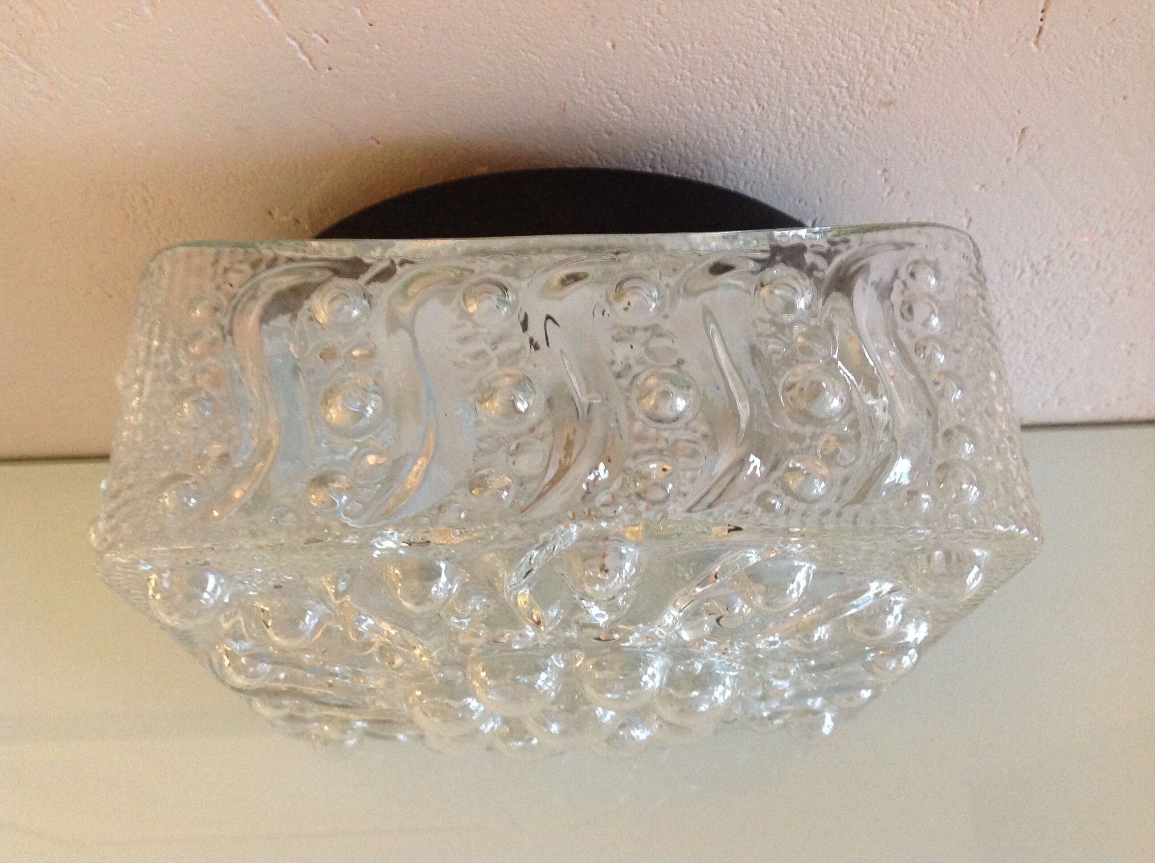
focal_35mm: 35
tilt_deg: -65.3
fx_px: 1166
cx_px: 578
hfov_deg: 52.7
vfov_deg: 40.6
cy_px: 432
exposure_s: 1/17
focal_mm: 4.28
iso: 320
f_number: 2.4
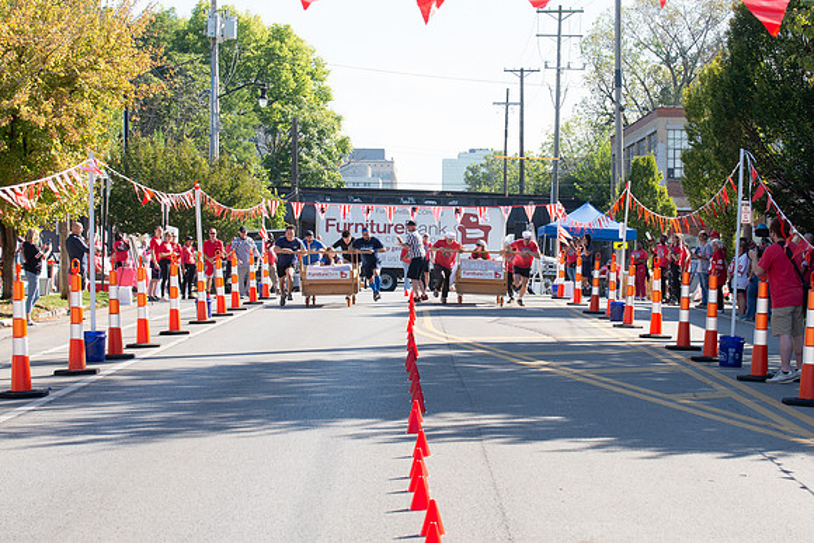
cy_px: 272
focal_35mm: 90
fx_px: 2041
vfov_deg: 15.2
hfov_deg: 22.5
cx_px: 458
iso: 200
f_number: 9
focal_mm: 70
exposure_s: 1/250
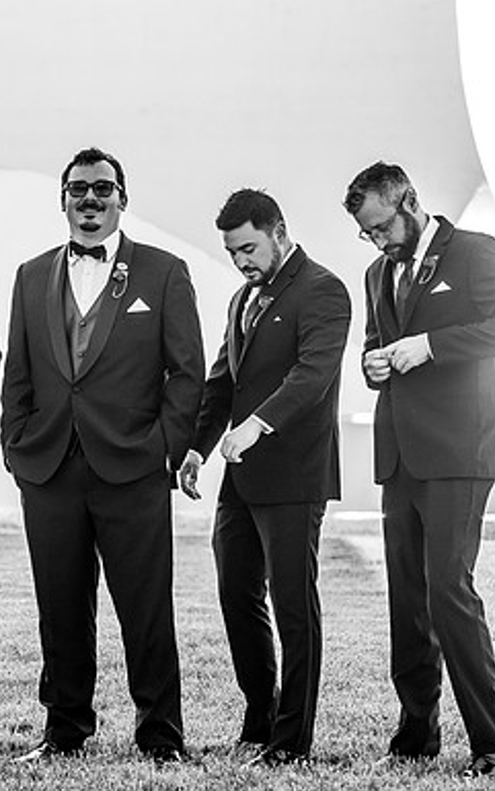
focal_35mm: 192
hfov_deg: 6.8
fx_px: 4140
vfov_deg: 10.9
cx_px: 140
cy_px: 396
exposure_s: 1/640
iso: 400
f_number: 5.6
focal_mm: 125
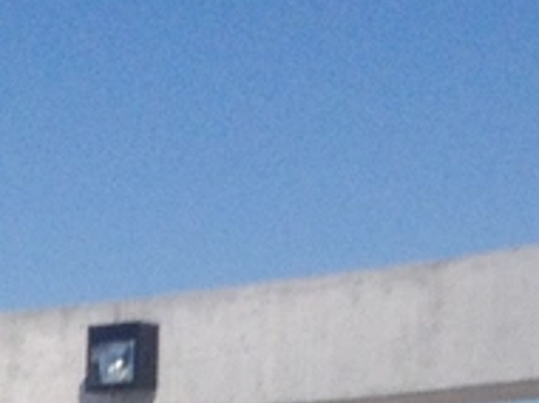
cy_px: 1132
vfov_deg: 5.5
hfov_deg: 7.7
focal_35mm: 258
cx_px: -3
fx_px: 4012
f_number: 2.4
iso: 50
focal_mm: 4.28
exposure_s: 1/3460
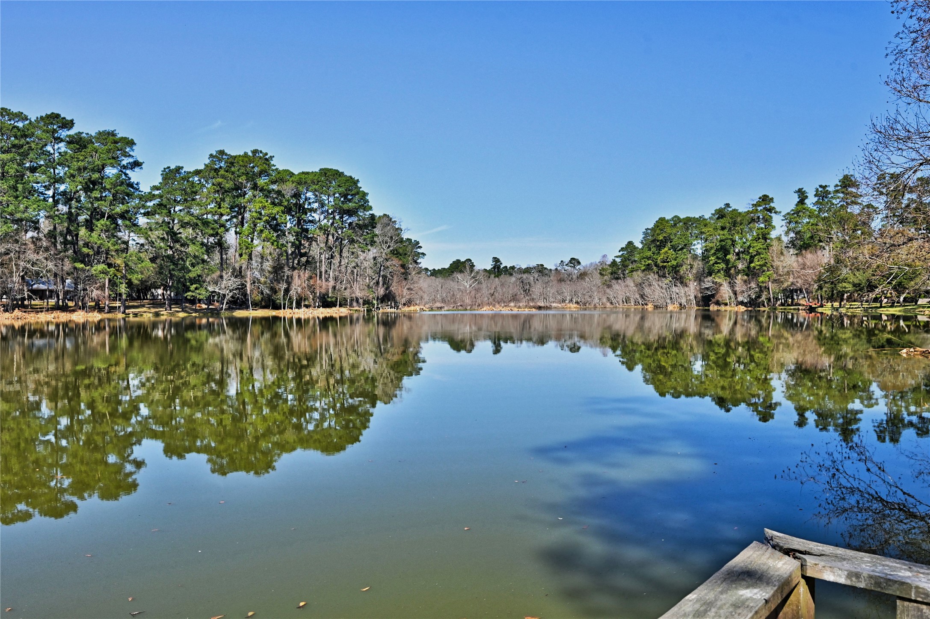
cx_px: 465
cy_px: 310
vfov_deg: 43.5
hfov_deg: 62.0
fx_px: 774
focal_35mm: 30
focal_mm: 30
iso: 400
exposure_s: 1/640
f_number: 8
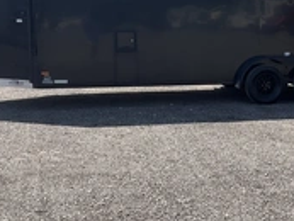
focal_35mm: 67
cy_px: 76
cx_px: 180
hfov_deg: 28.9
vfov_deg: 21.9
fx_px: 569
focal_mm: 3
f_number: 1.8
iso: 25
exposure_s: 1/1377
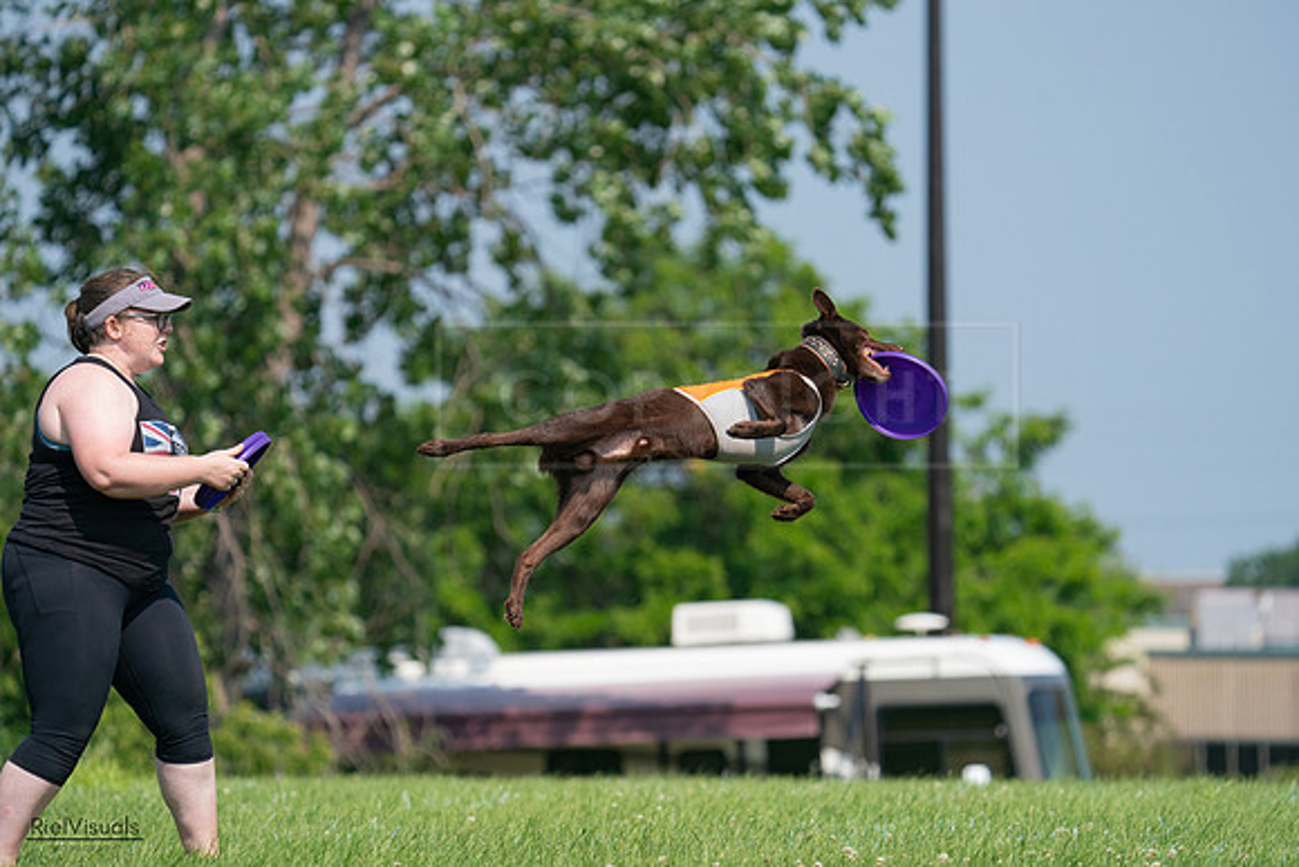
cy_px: 434
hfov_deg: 6.9
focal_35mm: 300
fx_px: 10827
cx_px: 650
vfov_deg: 4.6
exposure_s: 1/4000
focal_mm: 300
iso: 1000
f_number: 6.3
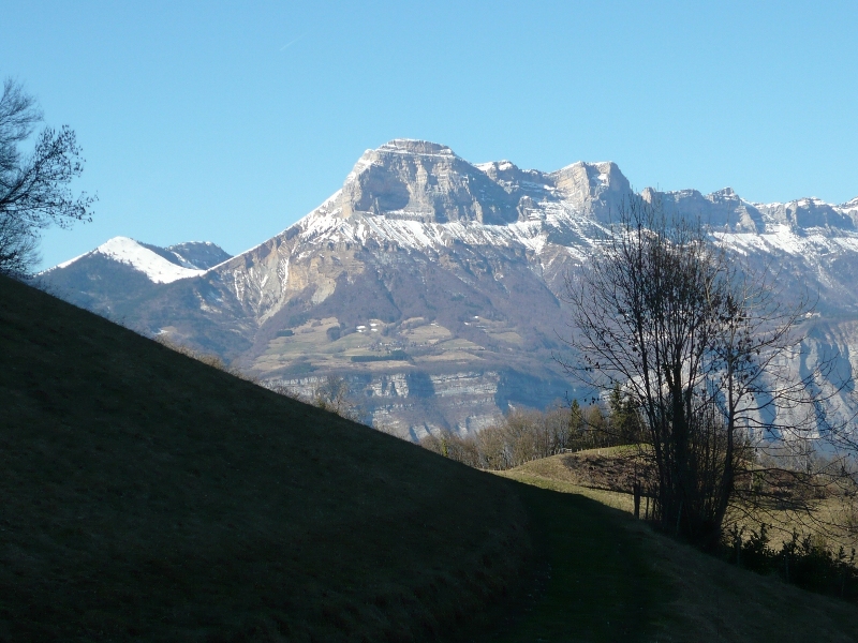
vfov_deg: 17.2
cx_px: 429
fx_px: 2132
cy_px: 322
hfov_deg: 22.8
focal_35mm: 86
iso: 100
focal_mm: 11.1
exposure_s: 1/640
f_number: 3.9
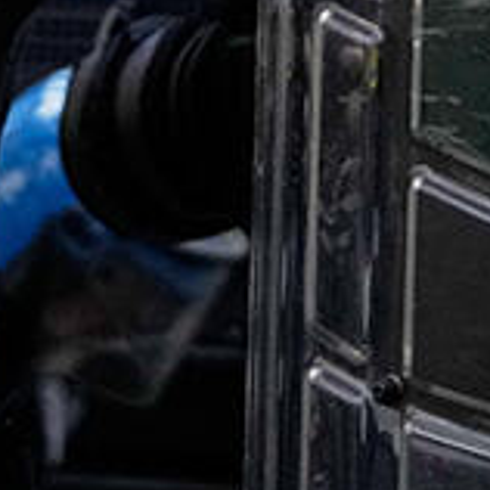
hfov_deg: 6.3
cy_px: -583
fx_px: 4452
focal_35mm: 278
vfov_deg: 6.1
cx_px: 552
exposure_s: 1/8000
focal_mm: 43
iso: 2000
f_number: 4
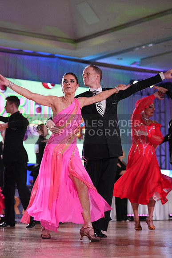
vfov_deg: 21.5
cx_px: 86
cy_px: 129
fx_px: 680
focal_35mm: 95
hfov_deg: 14.4
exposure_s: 1/500
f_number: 4
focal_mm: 95
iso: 2500
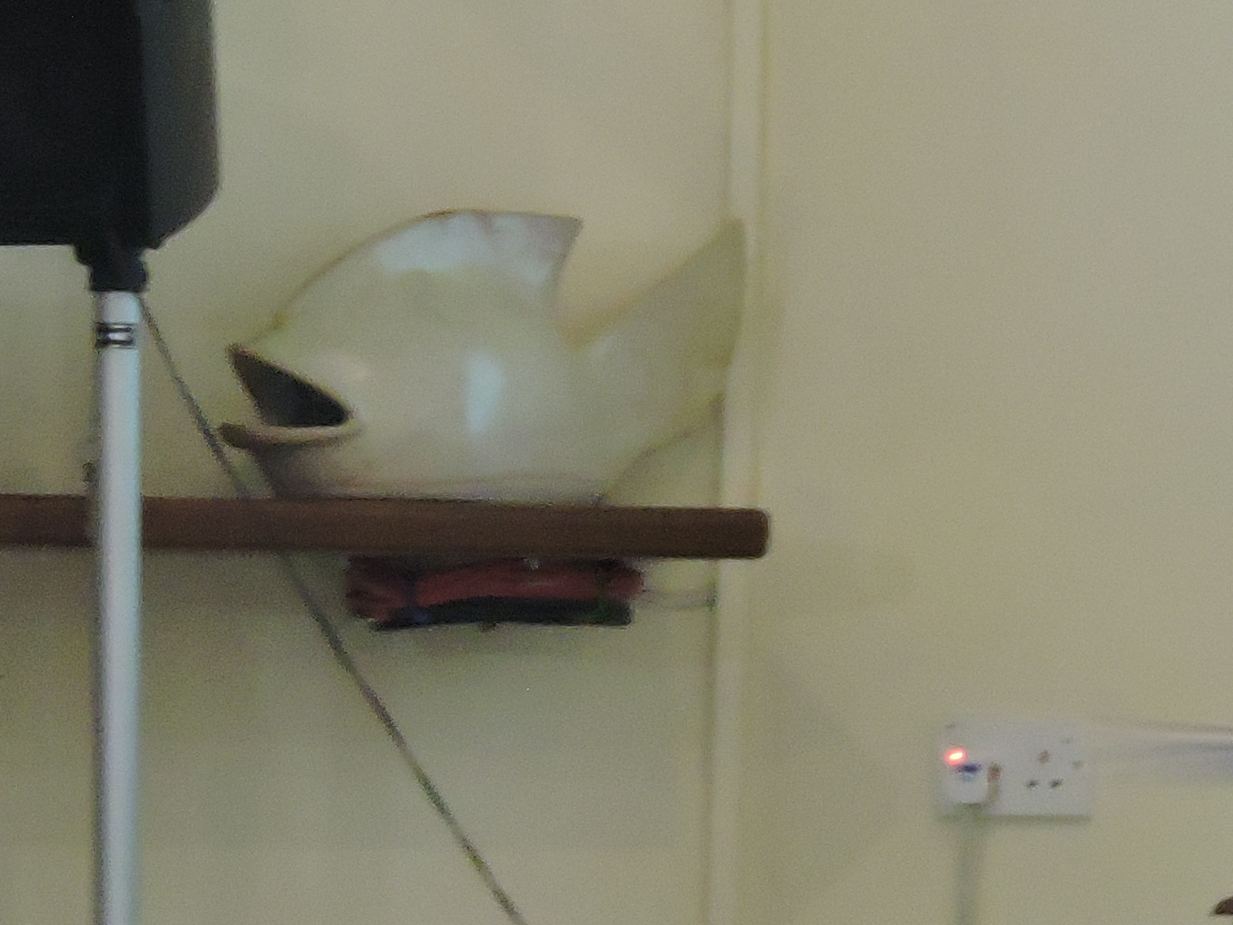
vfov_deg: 4.2
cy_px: 386
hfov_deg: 5.6
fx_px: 12469
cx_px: 1394
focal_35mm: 350
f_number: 4.2
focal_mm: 18.7
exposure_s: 1/10
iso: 800
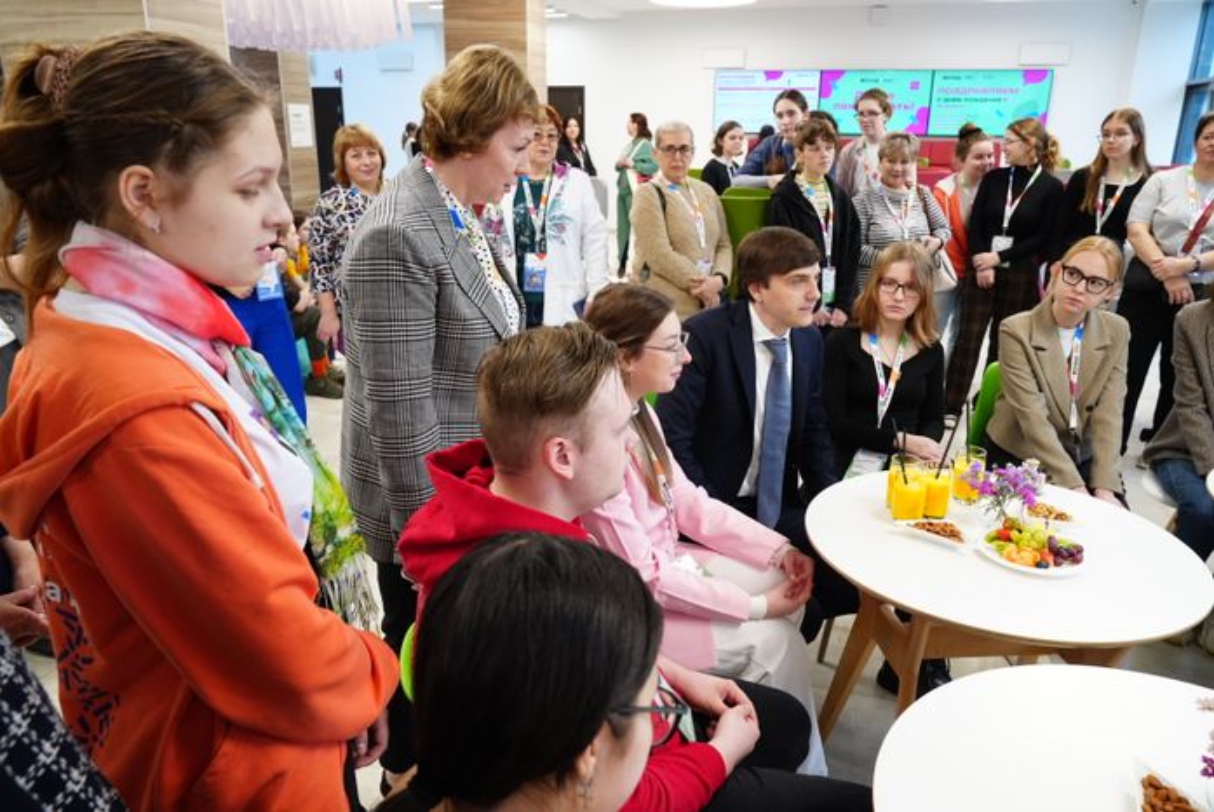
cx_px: 607
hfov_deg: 69.3
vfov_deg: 49.6
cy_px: 406
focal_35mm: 26
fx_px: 877
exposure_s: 1/200
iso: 3200
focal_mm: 26
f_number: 5.6
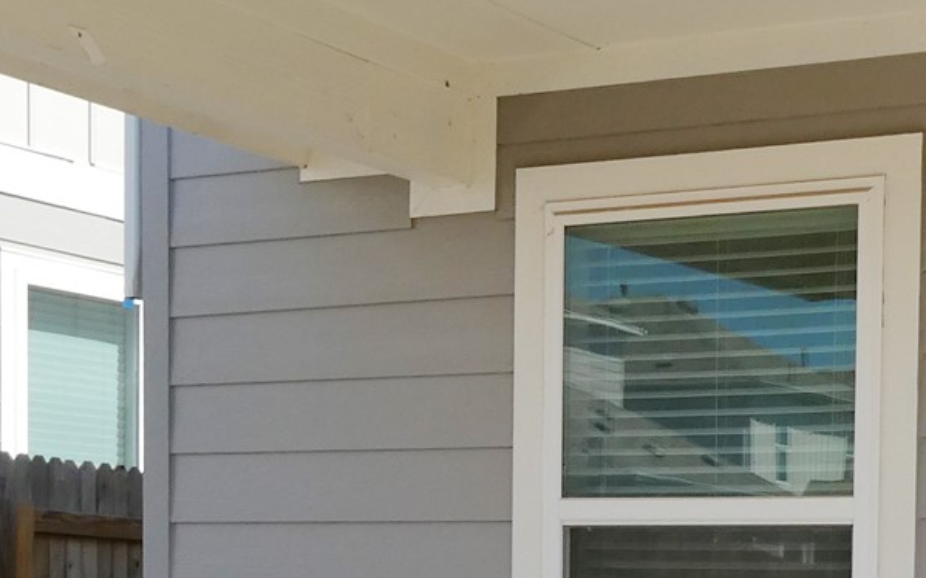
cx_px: 609
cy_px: 787
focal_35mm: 87
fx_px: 2195
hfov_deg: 23.7
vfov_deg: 14.3
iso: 80
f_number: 3.3
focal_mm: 4.3
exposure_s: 1/800
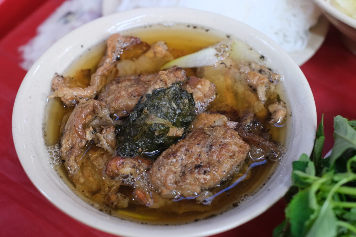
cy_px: 118
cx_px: 178
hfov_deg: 37.5
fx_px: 524
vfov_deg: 25.5
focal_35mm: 53
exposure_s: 1/75
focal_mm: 35
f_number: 4
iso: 2000
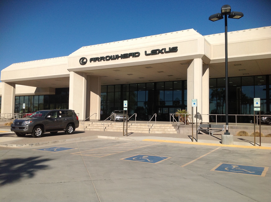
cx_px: 136
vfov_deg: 40.6
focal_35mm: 35
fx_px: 274
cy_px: 101
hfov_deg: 52.7
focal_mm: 4.28
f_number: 2.4
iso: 80
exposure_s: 1/3367
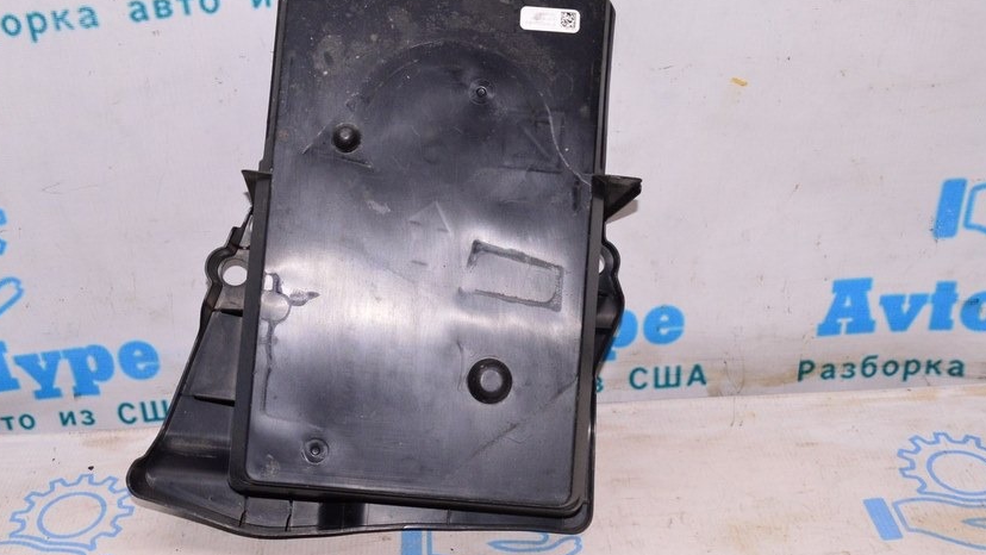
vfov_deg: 26.7
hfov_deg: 45.6
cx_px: 402
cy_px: 283
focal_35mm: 45
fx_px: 1167
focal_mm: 23
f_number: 8
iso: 1600
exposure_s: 1/160
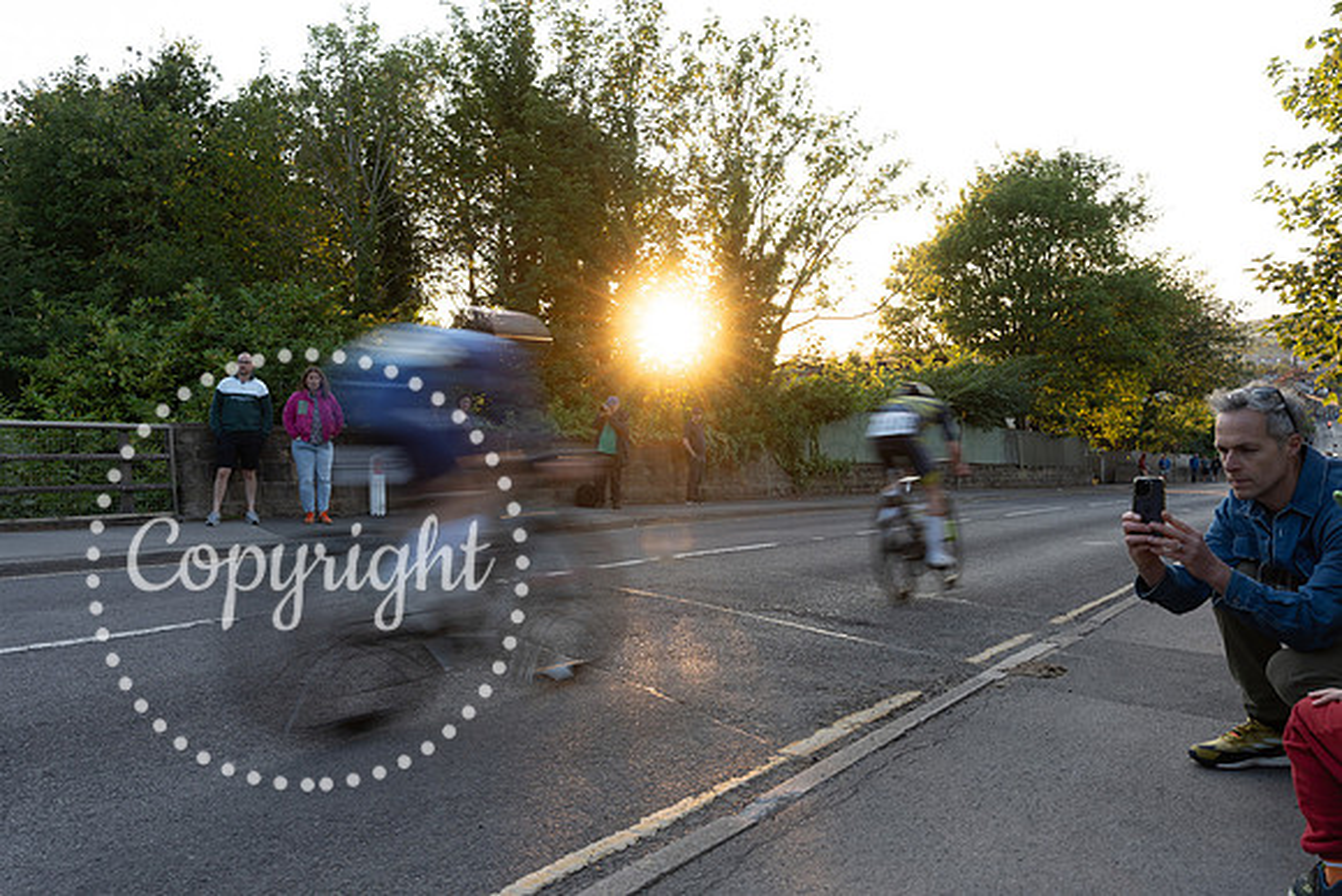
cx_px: 671
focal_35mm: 28
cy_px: 448
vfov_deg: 46.4
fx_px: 1044
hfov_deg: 65.5
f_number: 7.1
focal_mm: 28
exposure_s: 1/40
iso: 200
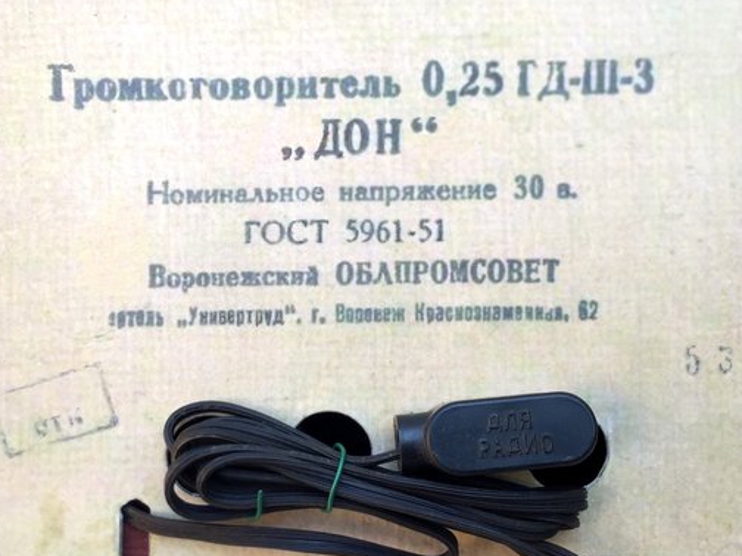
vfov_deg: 31.4
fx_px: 986
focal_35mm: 46
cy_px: 202
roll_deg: -2.8
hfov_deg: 41.2
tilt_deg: -44.2
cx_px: 380
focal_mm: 4.15
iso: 32
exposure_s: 1/107
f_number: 2.2
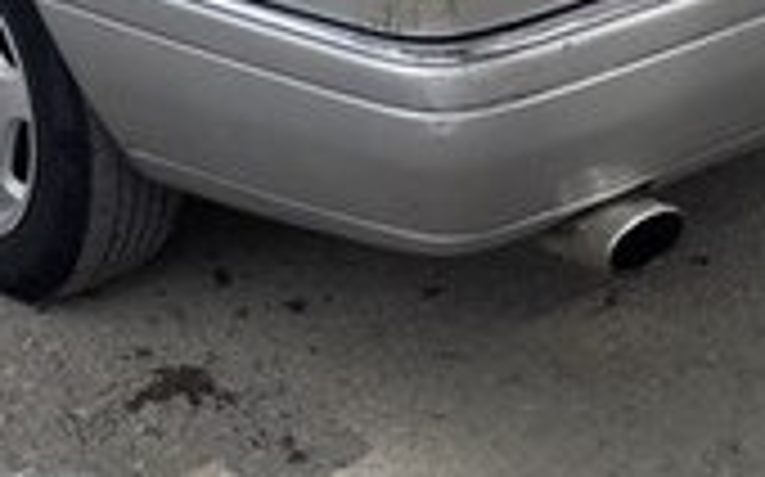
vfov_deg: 11.2
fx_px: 2313
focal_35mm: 111
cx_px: 212
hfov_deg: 18.7
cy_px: -313
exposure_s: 1/459
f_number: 1.9
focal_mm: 3.6
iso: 40
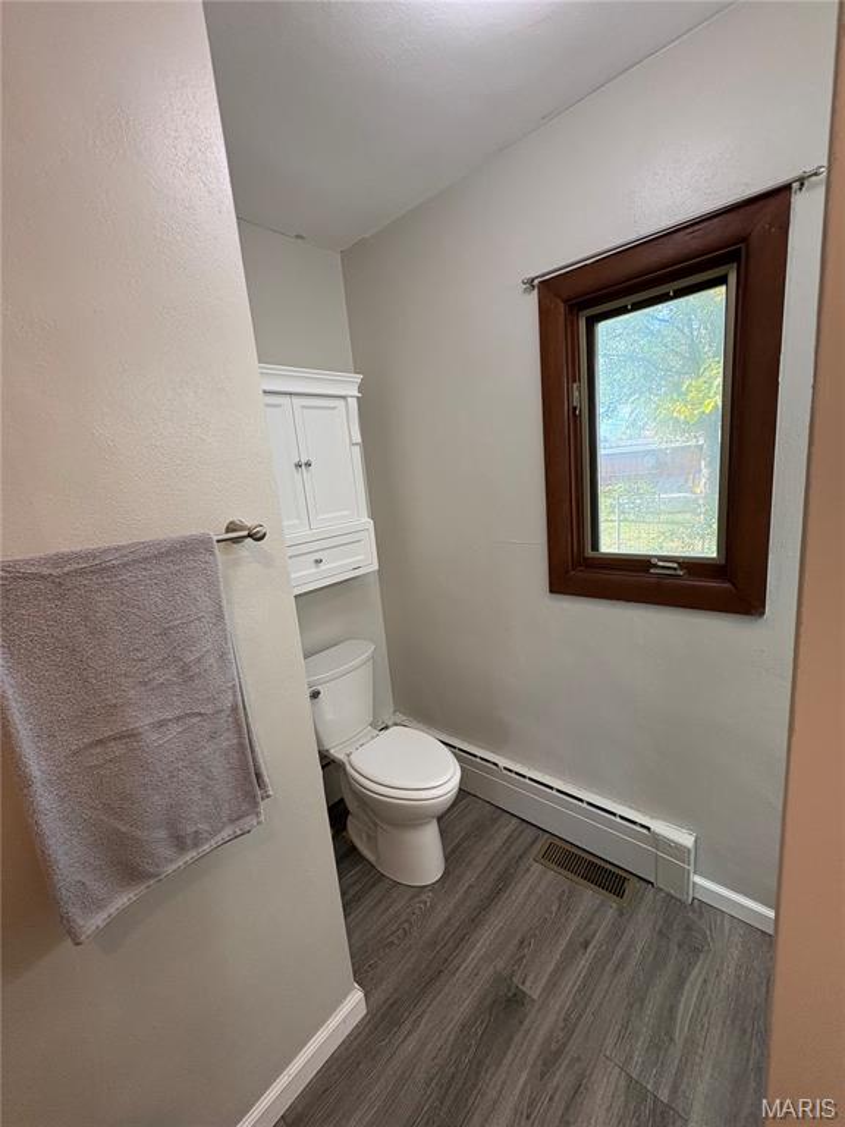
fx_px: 456
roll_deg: +5.1
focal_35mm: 14
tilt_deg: -8.9
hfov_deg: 85.7
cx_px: 422
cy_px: 564
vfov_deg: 102.1
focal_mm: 2.22
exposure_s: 1/120
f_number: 2.2
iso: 250
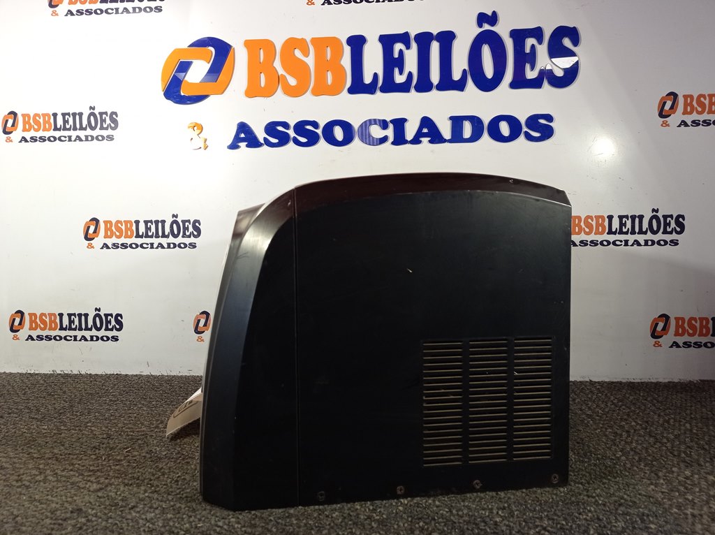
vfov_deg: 49.7
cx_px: 358
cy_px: 268
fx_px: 578
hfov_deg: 63.5
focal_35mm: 28
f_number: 1.79
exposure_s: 1/120
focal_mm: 4.7
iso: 197
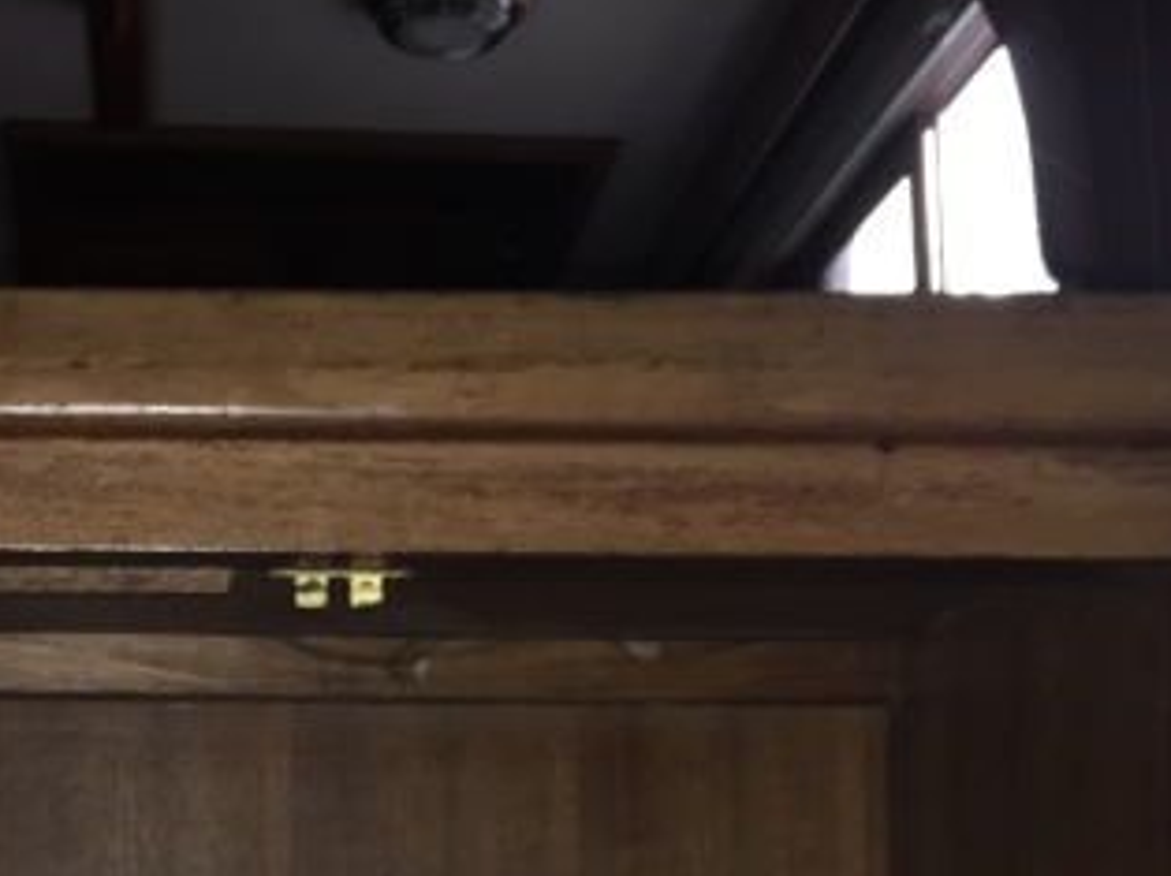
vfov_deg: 18.6
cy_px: 1103
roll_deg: -0.9
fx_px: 2501
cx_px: 198
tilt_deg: -0.3
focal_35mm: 74
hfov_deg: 25.8
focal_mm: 4.15
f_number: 2.2
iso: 40
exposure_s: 1/16
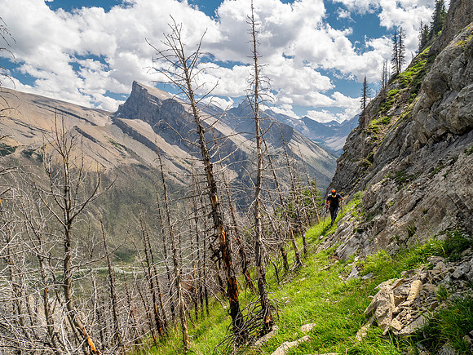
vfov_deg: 56.8
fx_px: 328
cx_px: 236
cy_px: 178
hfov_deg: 71.6
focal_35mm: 24
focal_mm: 12
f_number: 8
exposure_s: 1/160
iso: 200
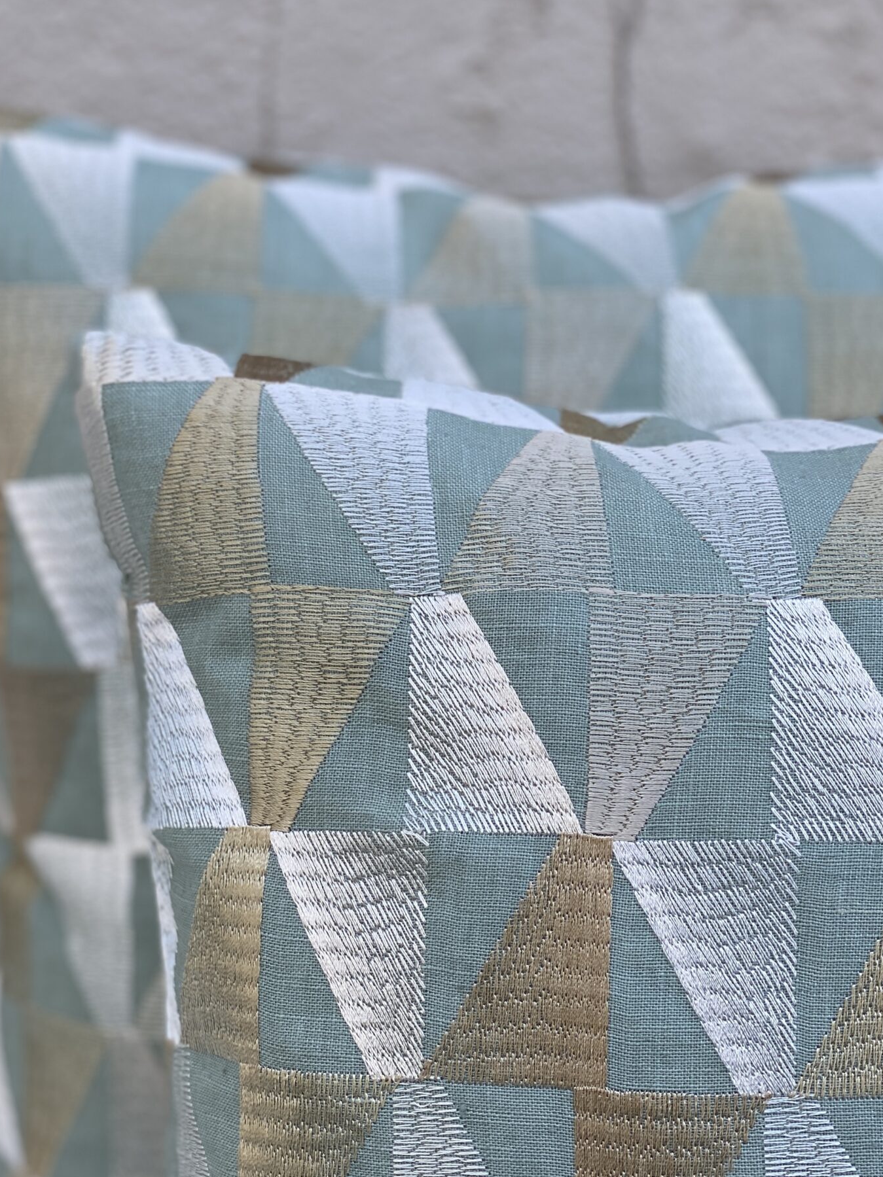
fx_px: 2517
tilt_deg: -22.3
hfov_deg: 19.9
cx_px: 372
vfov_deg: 26.3
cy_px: 615
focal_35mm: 74
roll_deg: -0.6
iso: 25
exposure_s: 1/122
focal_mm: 6
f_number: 2
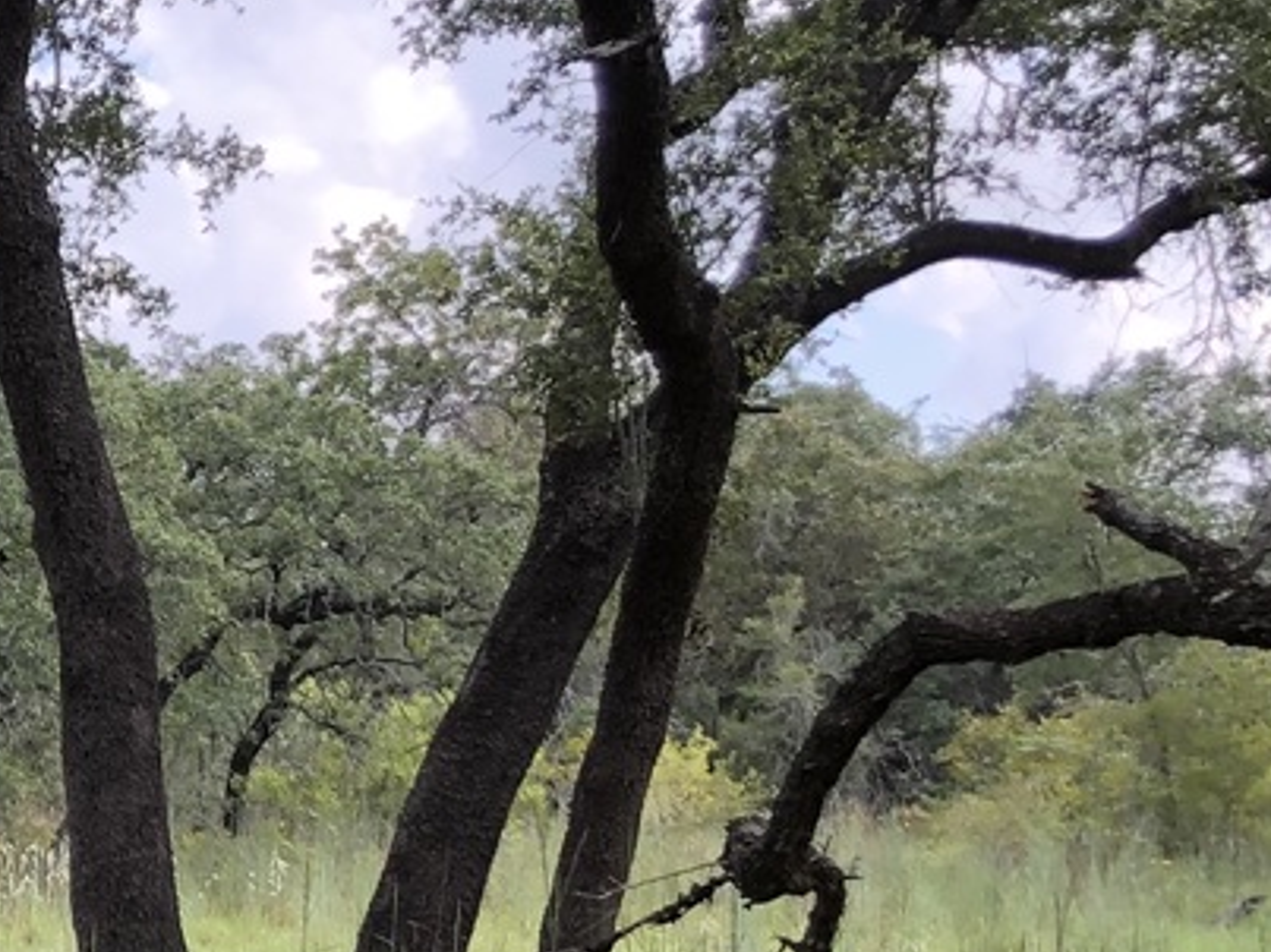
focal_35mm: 100
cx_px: -754
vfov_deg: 14.8
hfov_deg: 17.3
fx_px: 3671
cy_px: 627
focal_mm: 4
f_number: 1.8
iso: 20
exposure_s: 1/316
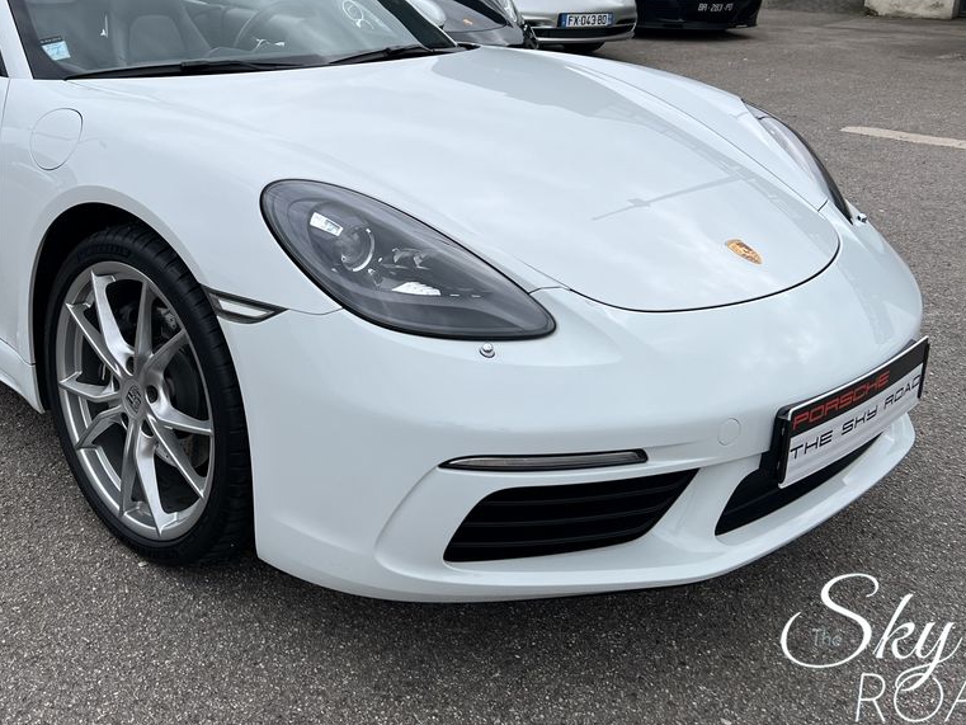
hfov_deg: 44.8
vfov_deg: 34.5
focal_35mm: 41
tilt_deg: -15.2
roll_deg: -0.8
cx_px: 291
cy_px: 194
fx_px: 1144
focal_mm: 5.7
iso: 50
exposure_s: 1/3460
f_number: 1.5
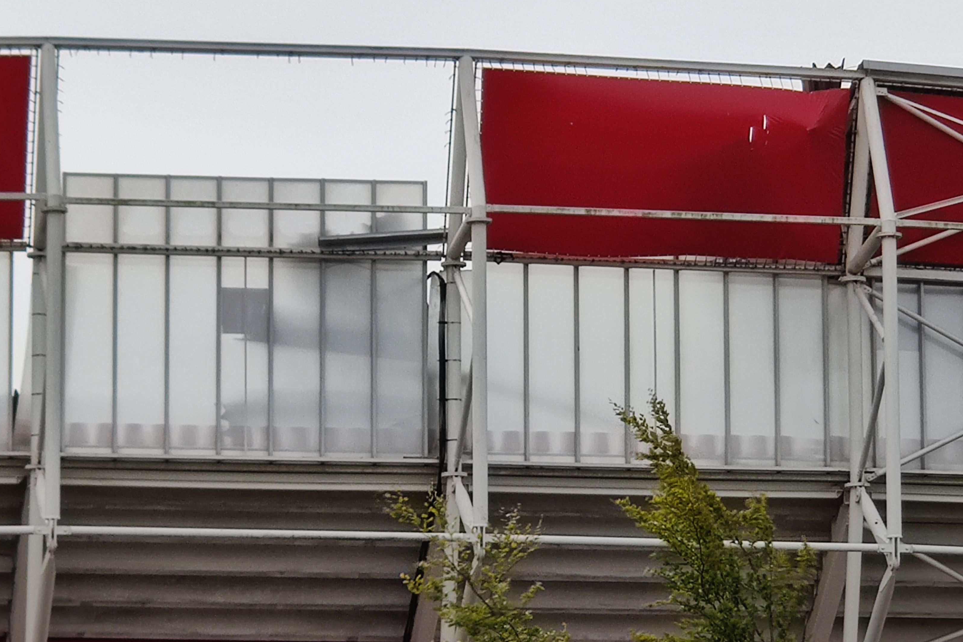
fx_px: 2086
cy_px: 320
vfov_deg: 17.5
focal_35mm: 78
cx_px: 480
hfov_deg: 26.0
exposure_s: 1/1179
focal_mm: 6.95
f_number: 2.44
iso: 100
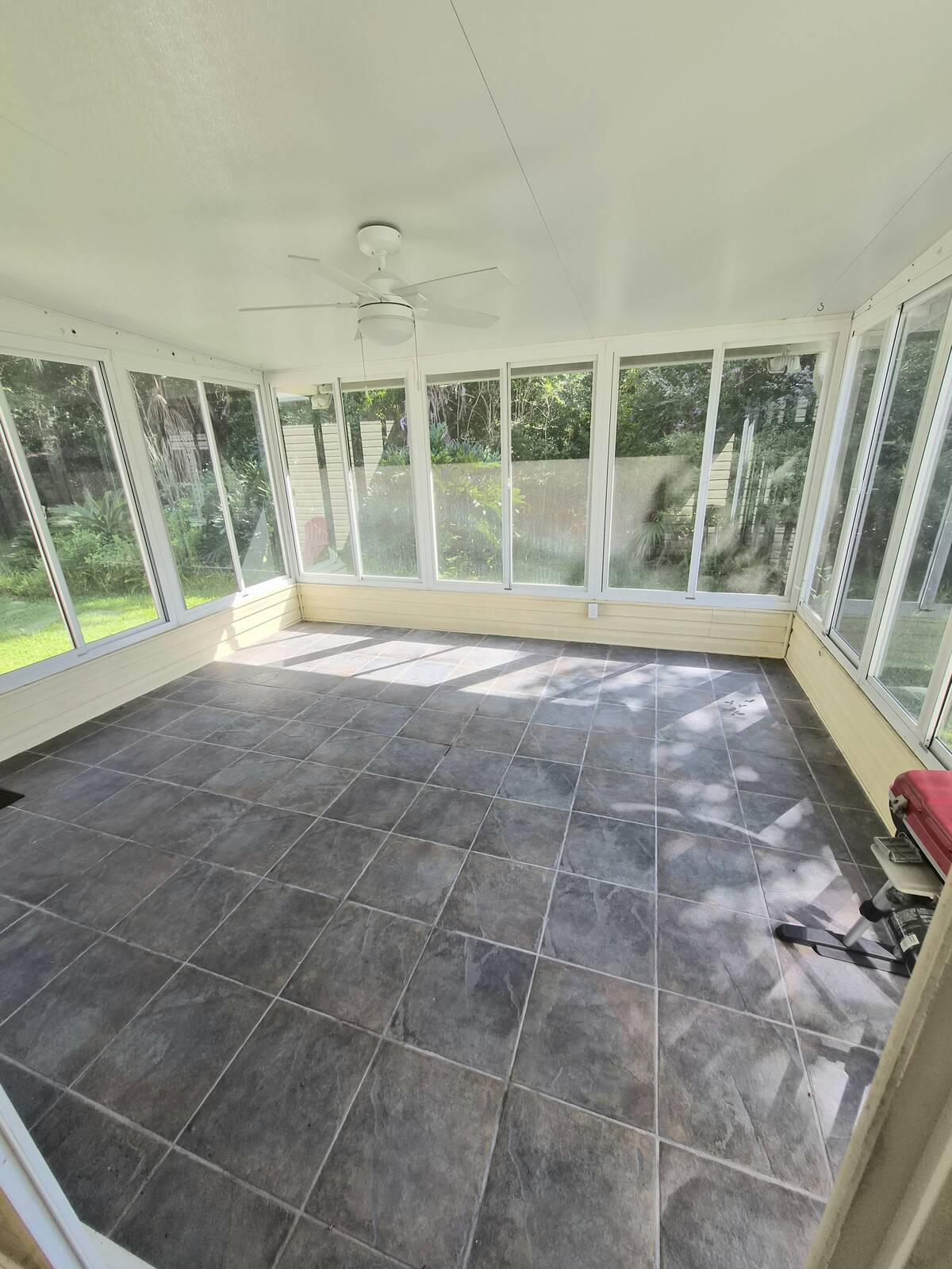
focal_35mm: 13
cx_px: 476
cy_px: 634
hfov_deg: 89.9
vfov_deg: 106.2
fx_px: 477
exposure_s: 1/120
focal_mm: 1.7
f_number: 2.2
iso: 40
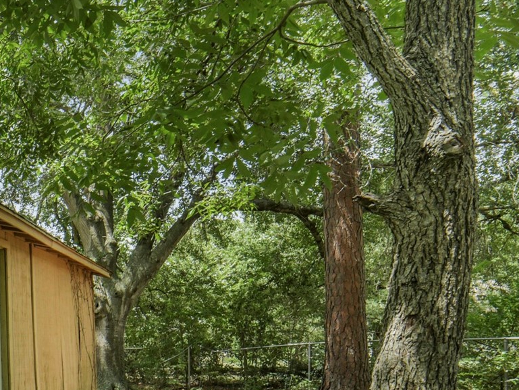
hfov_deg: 32.2
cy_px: 342
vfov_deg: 35.7
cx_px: -201
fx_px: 570
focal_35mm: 38
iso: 500
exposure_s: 1/250
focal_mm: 14
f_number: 11
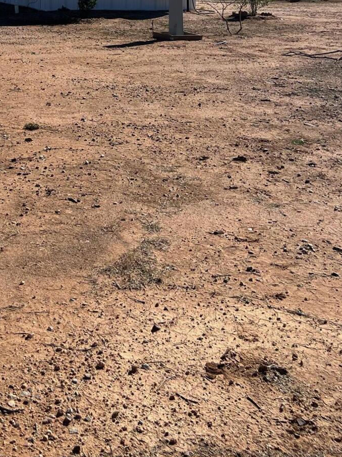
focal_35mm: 58
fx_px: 765
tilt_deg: -0.7
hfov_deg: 24.4
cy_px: -21
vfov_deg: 30.4
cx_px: 30
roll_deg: +2.2
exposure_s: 1/6579
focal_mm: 5.7
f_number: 1.5
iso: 50
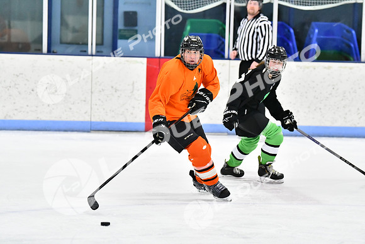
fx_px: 1977
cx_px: 182
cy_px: 122
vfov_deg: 7.0
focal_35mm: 195
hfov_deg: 10.5
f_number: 2.8
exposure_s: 1/1250
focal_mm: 130
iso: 6400
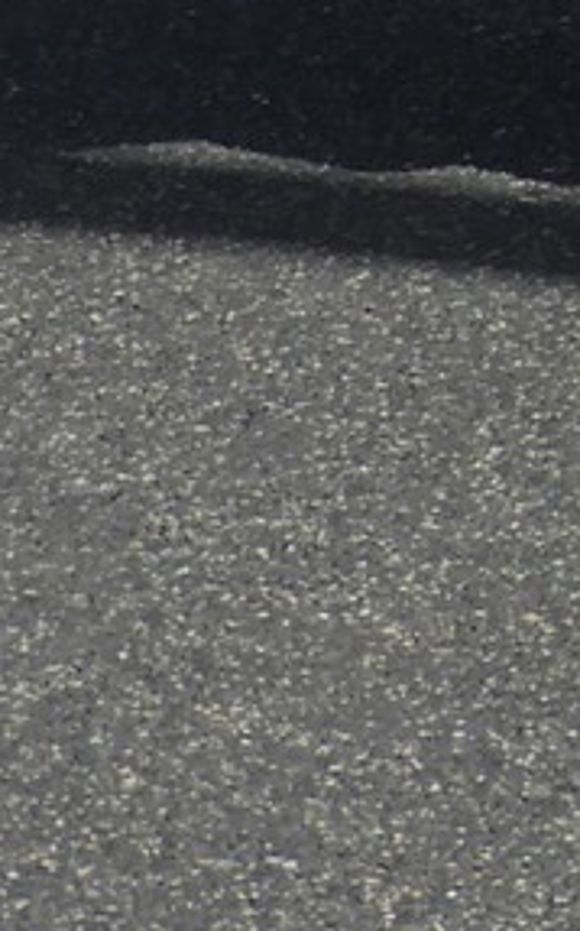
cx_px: 2800
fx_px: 10106
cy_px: -1077
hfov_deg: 3.1
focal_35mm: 399
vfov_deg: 5.1
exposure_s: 1/800
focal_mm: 10.7
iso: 100
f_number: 4.2
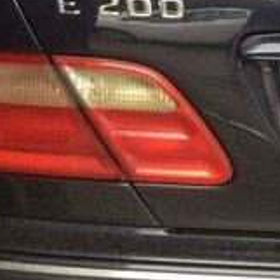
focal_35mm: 105
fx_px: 961
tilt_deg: -31.5
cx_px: 473
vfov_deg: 16.5
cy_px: 213
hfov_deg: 14.9
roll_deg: -2.0
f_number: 2.2
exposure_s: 1/33
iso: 40
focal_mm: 4.15
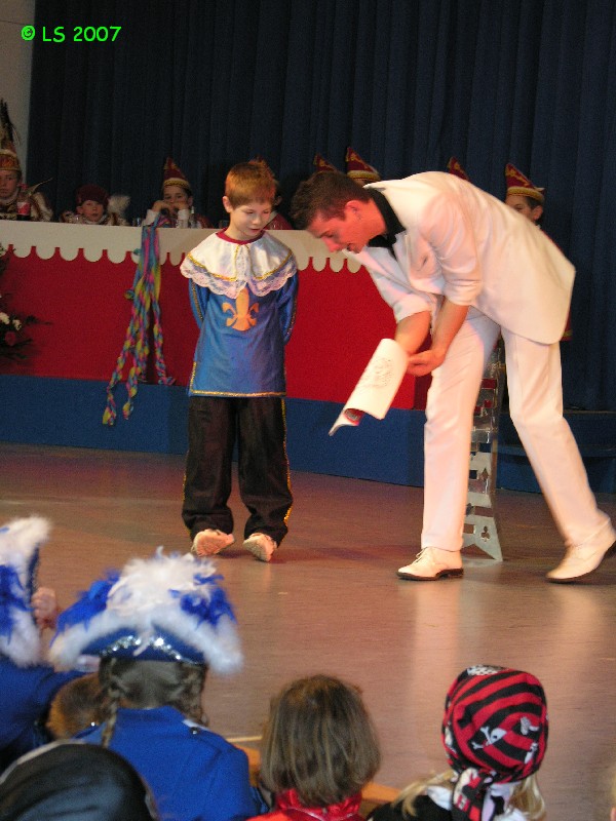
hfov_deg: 14.2
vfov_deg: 18.9
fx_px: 2468
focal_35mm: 104
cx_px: 308
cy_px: 410
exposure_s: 1/30
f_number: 4.2
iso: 200
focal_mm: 26.5
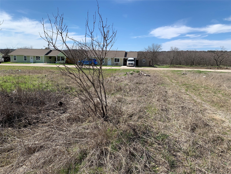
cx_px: 116
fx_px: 174
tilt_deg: -10.6
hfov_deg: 67.3
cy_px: 87
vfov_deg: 53.1
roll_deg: -2.2
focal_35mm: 26
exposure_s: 1/2208
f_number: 1.8
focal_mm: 4.25
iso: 25
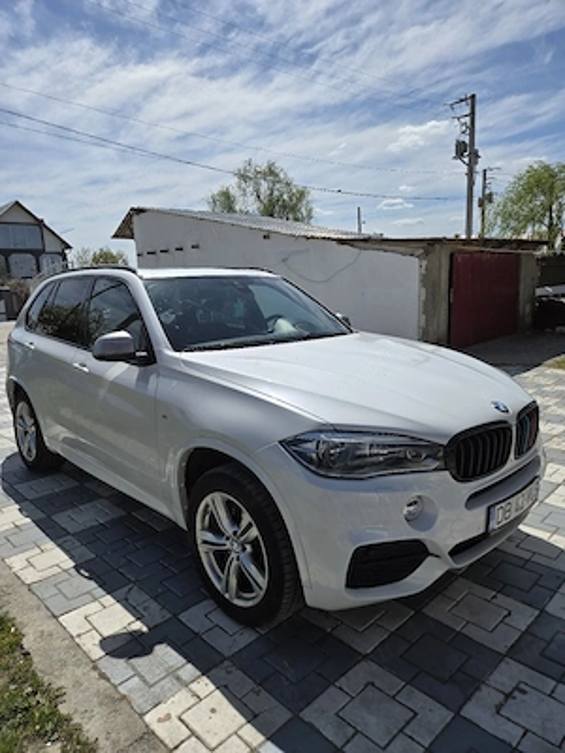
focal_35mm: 23
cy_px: 376
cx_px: 282
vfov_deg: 73.9
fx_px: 501
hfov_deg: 58.9
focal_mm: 5.4
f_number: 1.8
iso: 25
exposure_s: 1/5000
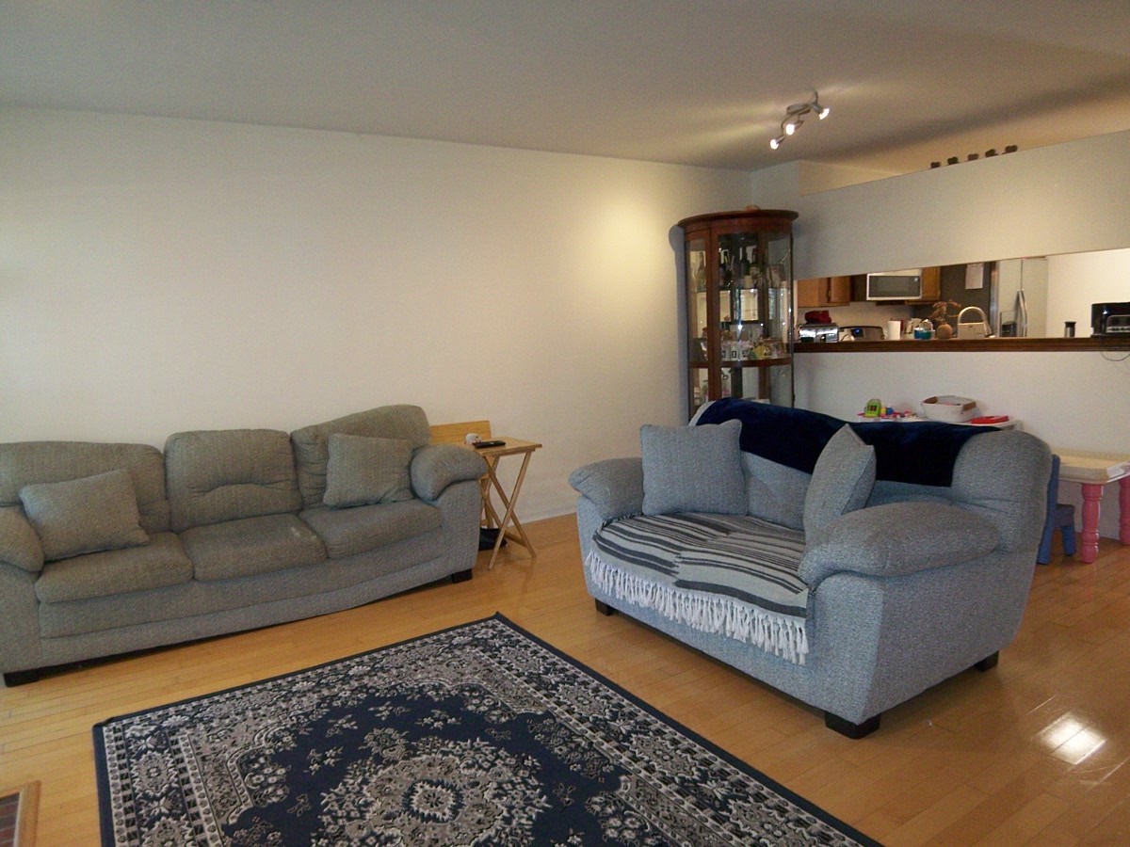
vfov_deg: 58.9
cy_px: 424
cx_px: 565
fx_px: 751
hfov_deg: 73.9
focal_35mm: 23
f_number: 2.8
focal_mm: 3.8
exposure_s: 1/30
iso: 160
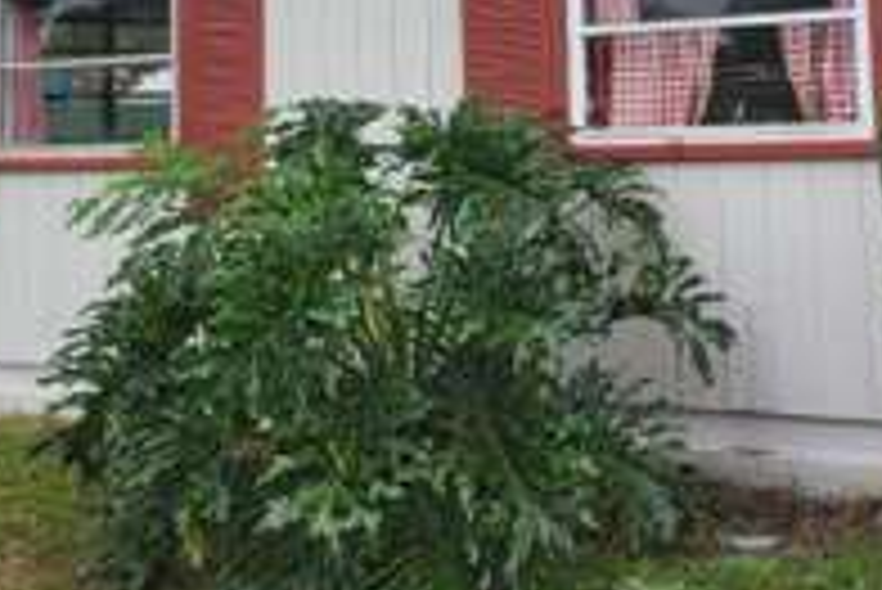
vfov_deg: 21.1
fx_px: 1496
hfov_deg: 32.6
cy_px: -74
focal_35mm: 61
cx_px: 576
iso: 40
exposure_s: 1/682
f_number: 1.8
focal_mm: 5
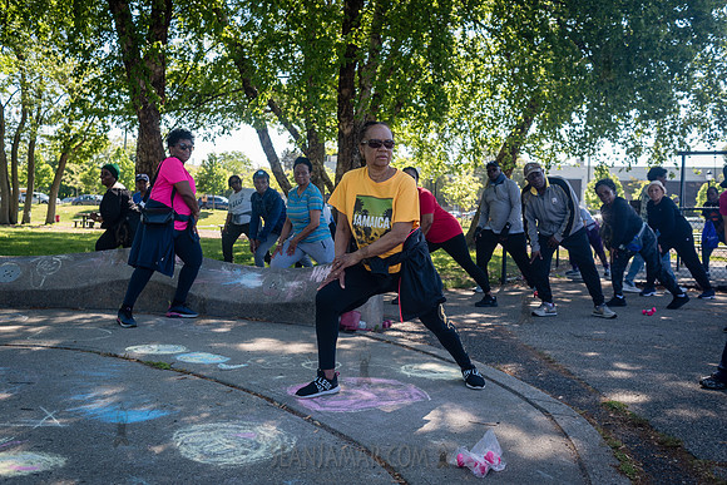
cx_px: 364
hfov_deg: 54.2
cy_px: 242
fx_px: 710
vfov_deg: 37.7
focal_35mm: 35
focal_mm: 35
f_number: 4.5
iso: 200
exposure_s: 1/320
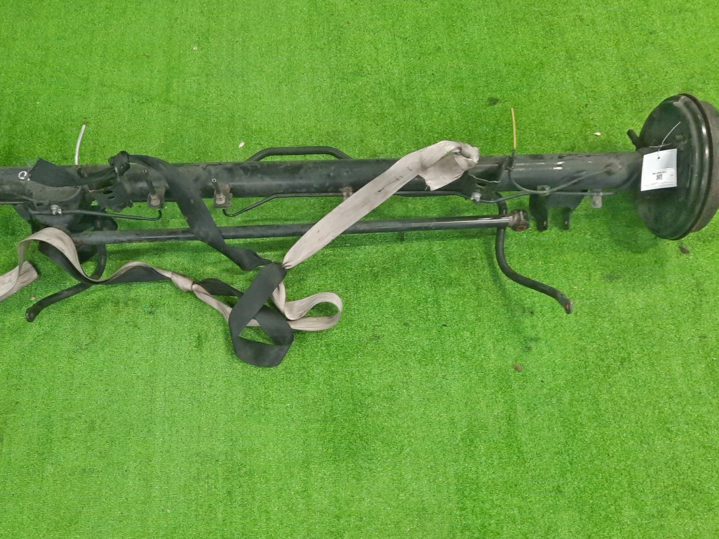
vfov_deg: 42.8
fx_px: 685
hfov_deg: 55.1
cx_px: 299
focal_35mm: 33
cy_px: 314
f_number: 2
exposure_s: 1/50
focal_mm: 4.6
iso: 349
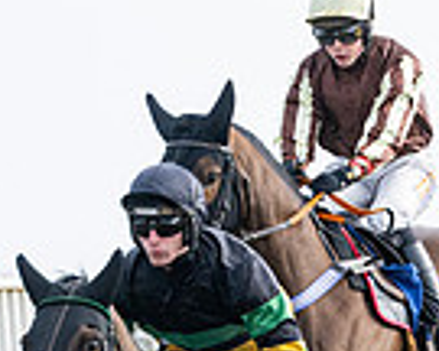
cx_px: 1043
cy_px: 508
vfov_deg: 2.1
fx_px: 9784
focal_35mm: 753
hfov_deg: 2.6
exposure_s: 1/1600
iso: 400
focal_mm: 155
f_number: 5
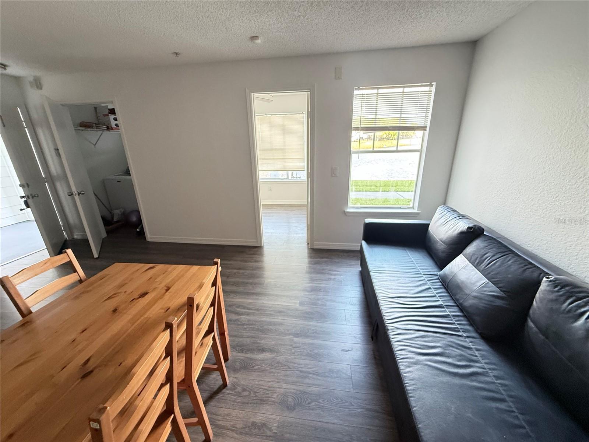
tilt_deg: -18.0
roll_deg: +1.3
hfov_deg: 102.1
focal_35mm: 14
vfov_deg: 85.7
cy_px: 221
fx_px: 238
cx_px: 294
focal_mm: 2.22
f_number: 2.2
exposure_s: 1/60
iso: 500
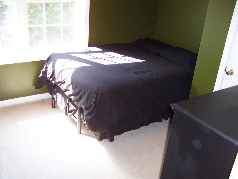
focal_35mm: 36
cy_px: 90
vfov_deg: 39.7
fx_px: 248
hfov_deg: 51.4
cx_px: 119
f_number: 2.4
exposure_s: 1/60
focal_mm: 5.6
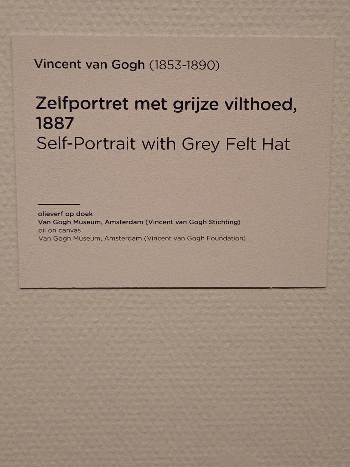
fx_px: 310
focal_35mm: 23
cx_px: 175
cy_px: 234
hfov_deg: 58.9
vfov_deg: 73.9
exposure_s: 1/120
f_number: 1.8
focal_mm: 5.4
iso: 1250
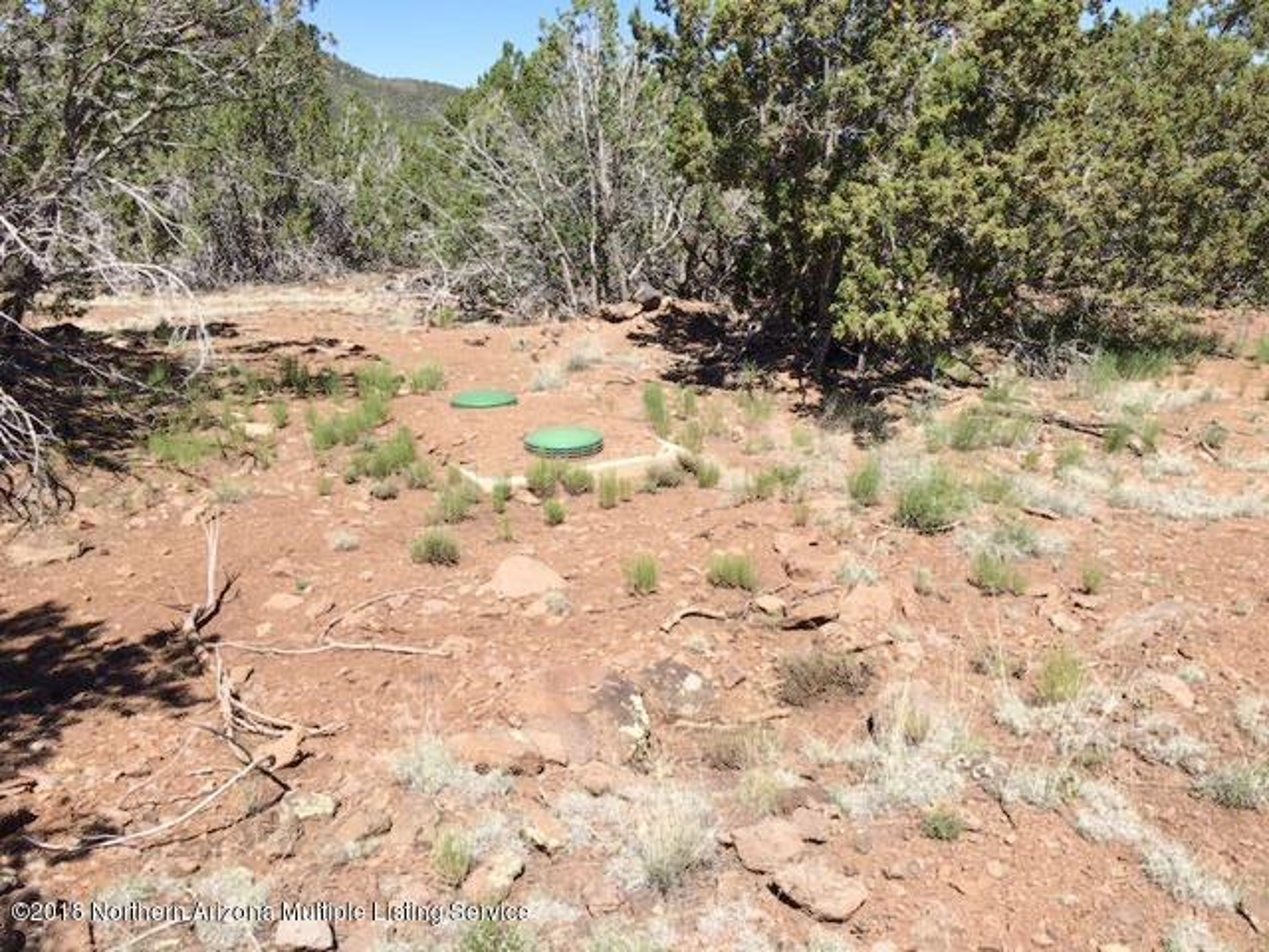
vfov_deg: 48.2
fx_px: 1063
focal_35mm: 29
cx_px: 634
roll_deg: +1.9
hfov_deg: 61.7
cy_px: 476
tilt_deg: -16.2
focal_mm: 4.15
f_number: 2.2
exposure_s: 1/1183
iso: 25
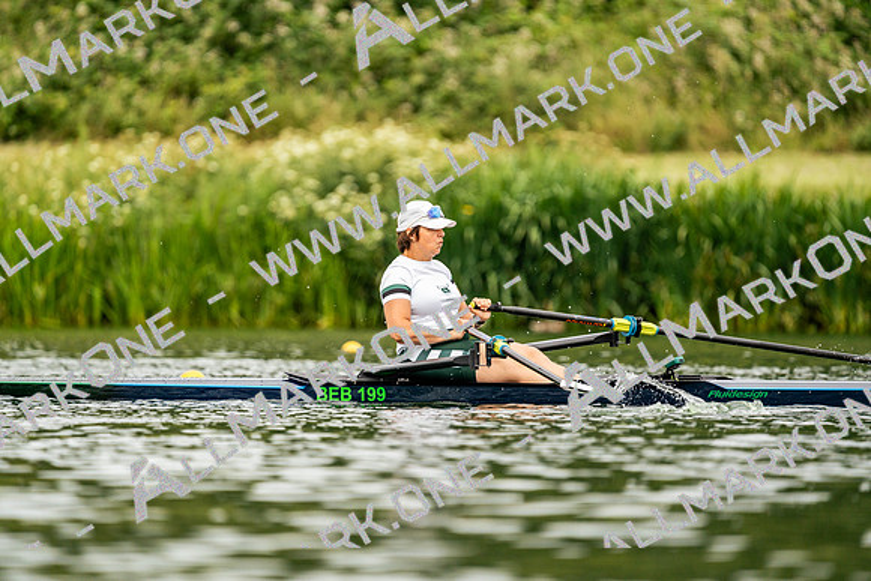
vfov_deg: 2.3
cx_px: 436
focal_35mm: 600
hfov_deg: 3.4
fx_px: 14519
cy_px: 290
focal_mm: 600
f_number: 6.3
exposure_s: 1/2000
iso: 640
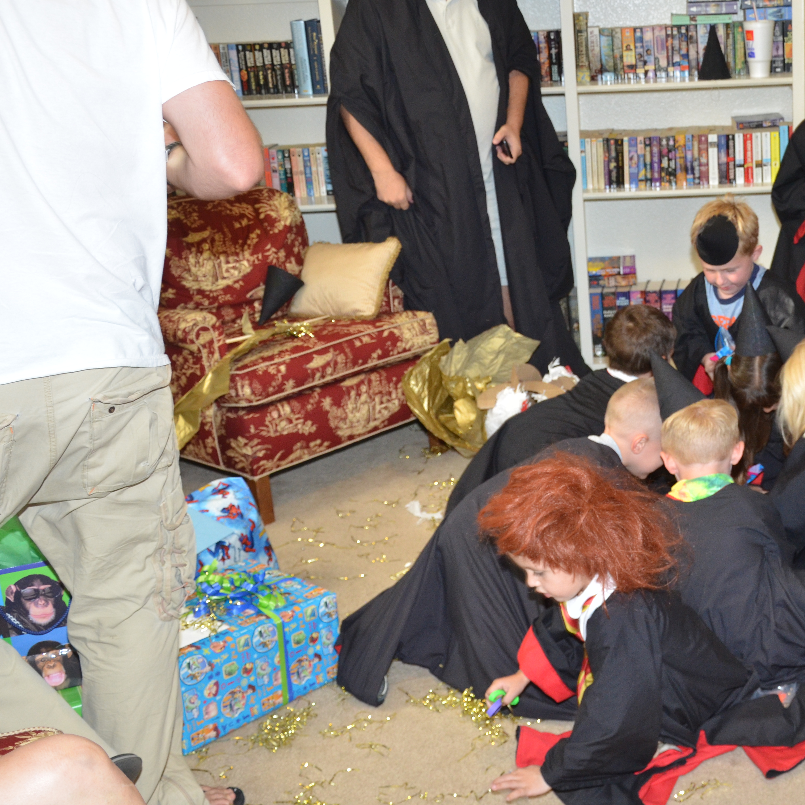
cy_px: 391
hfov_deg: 31.2
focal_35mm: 53
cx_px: 666
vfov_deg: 32.2
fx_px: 1394
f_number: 4
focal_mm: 24
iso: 800
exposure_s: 1/60
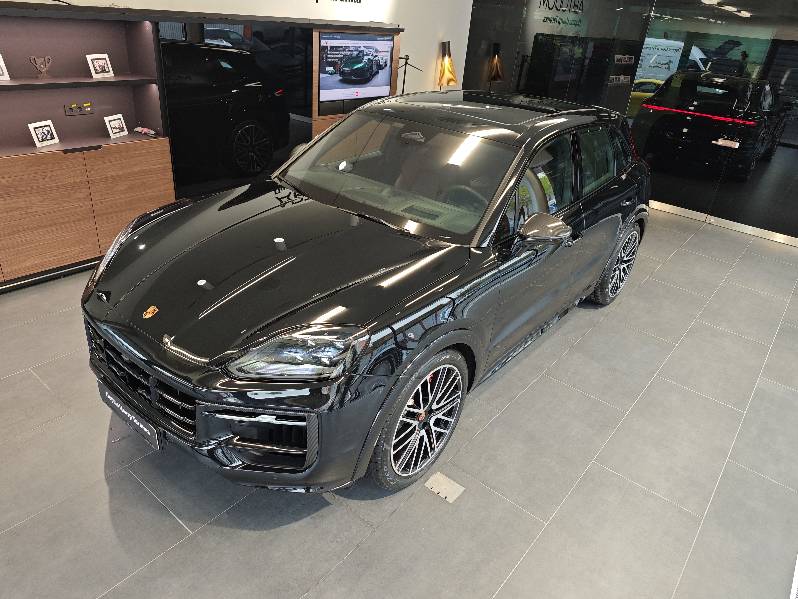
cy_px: 300
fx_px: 530
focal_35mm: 23
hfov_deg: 73.9
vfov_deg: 58.9
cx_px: 399
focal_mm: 6.55
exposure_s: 1/100
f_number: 1.6
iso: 200
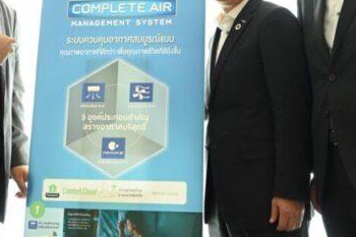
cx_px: 176
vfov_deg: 19.4
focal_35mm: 68
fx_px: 672
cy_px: 2
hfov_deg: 29.7
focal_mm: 31
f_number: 2.8
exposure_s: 1/250
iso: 640
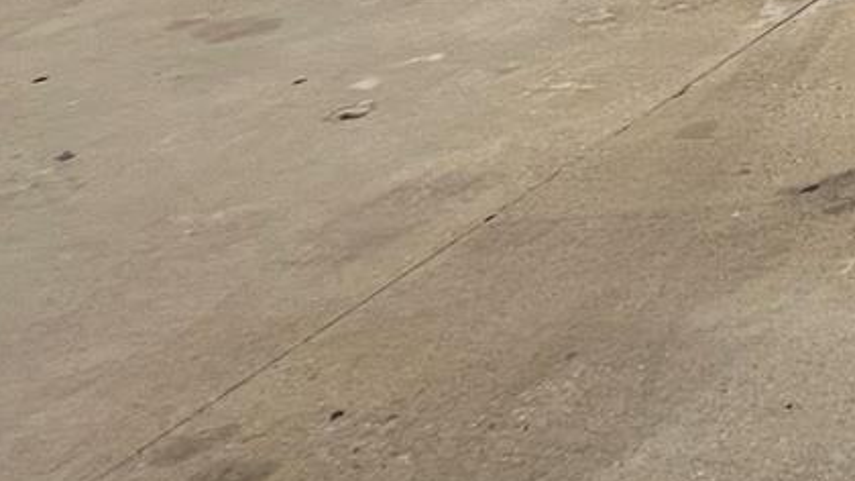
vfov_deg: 15.9
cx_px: 1610
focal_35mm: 54
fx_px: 1224
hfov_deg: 21.1
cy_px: -552
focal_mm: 1.57
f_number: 1.8
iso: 32
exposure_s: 1/132
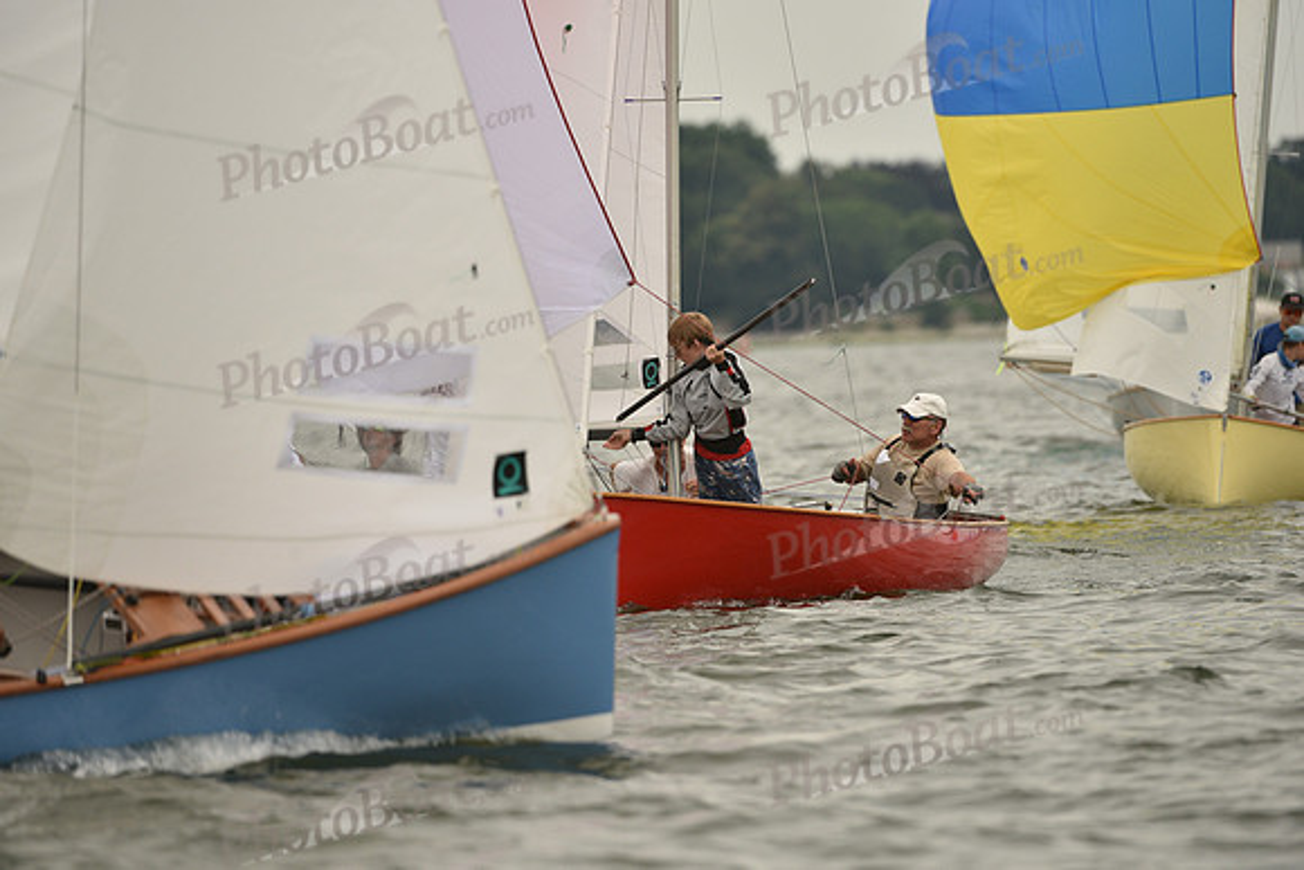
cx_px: 652
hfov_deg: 5.2
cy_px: 435
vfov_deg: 3.4
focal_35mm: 400
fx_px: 14492
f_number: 5.6
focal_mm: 400
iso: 320
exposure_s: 1/1600
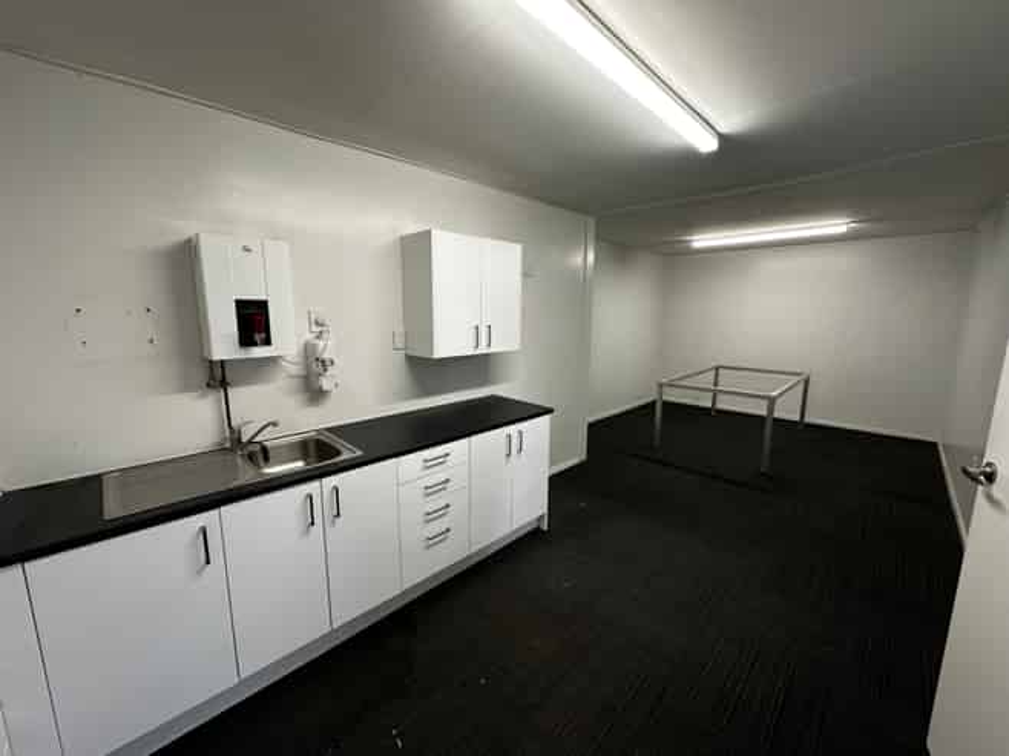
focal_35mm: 14
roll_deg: -0.1
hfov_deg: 102.1
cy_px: 378
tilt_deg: -9.6
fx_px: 408
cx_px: 504
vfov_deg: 85.6
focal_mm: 2.22
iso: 80
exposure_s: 1/100
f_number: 2.2
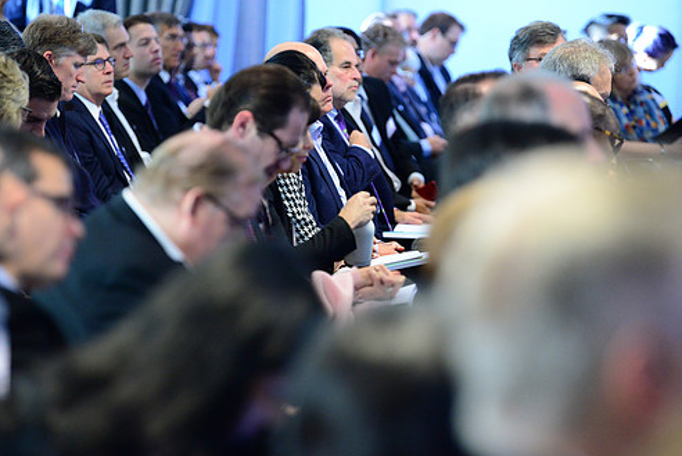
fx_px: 3015
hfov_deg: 12.9
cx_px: 312
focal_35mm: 159
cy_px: 218
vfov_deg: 8.7
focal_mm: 135
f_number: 2.8
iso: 4000
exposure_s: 1/100
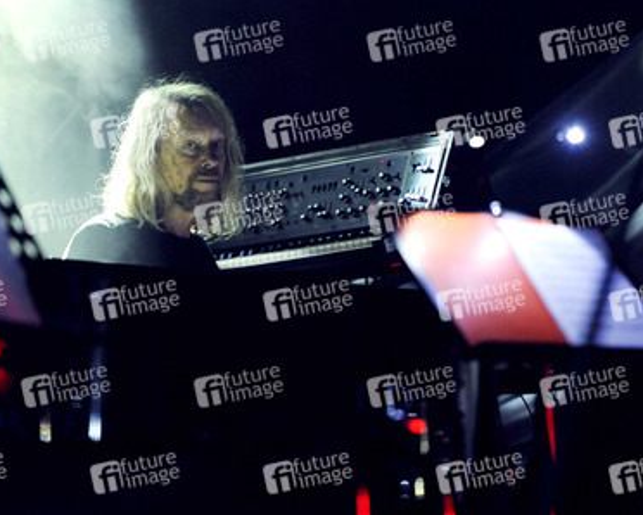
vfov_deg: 6.8
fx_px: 4322
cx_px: 261
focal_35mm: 227
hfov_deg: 8.5
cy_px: 258
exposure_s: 1/125
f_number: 2.8
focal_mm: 200
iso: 6400
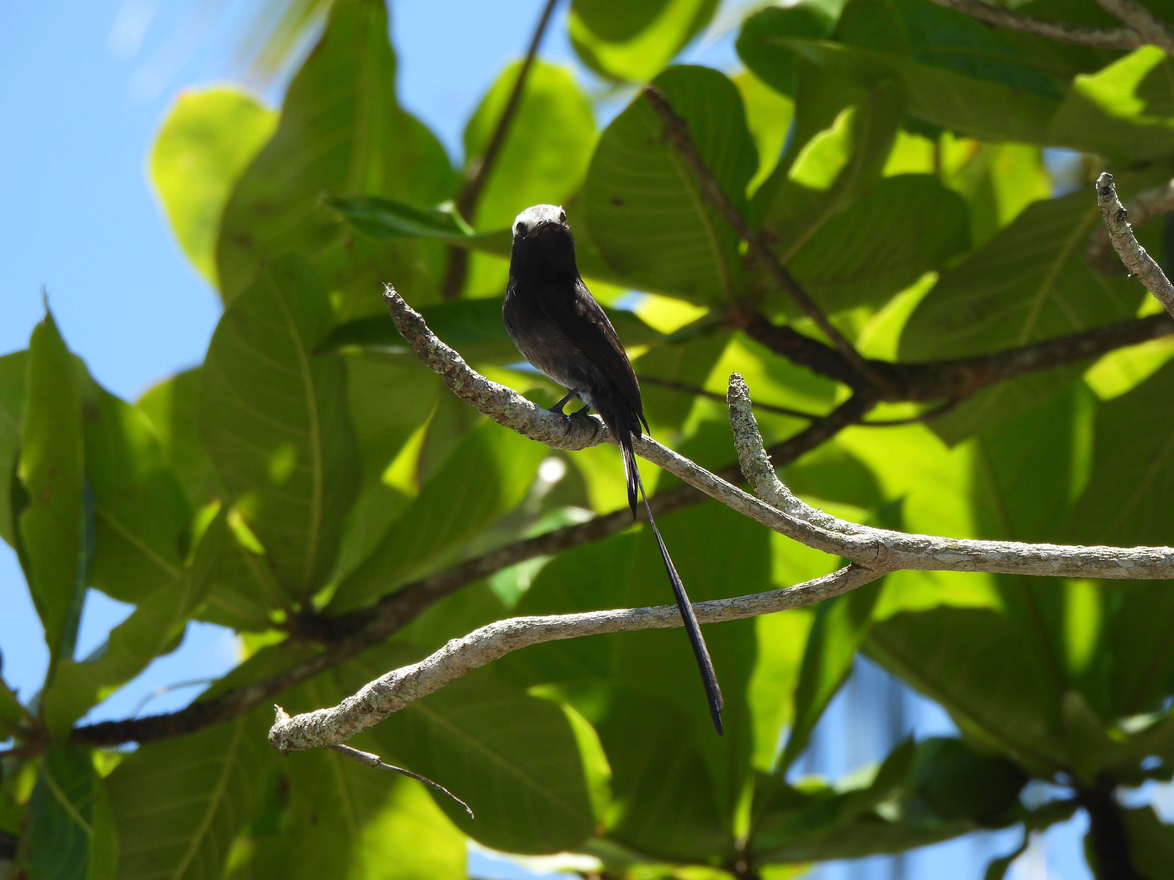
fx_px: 20349
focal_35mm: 600
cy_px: 440
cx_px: 587
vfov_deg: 2.5
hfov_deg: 3.3
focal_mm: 107
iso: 100
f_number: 5
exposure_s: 1/250
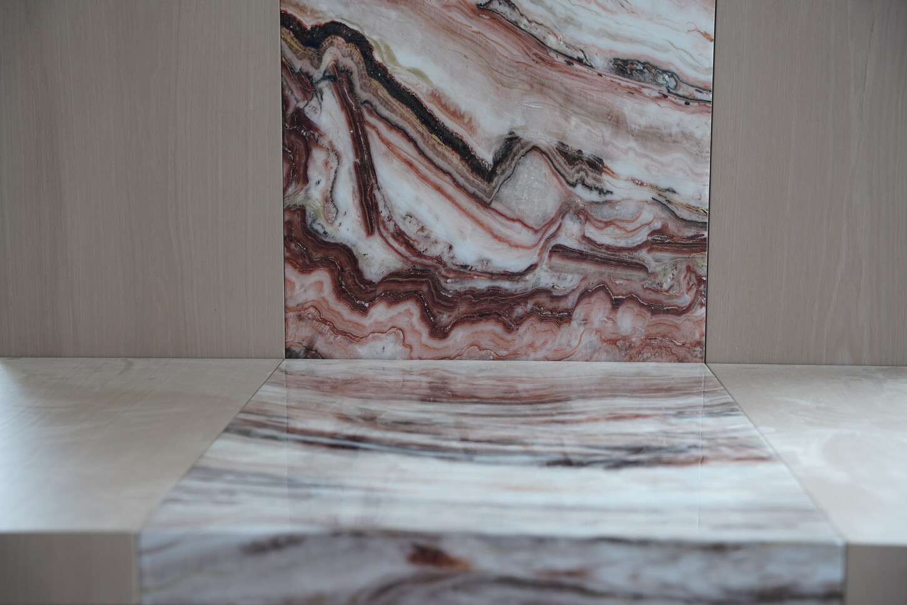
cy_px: 302
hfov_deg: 34.5
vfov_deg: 23.4
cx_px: 454
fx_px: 1459
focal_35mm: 58
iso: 1000
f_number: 4
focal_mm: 57.9
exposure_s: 1/160
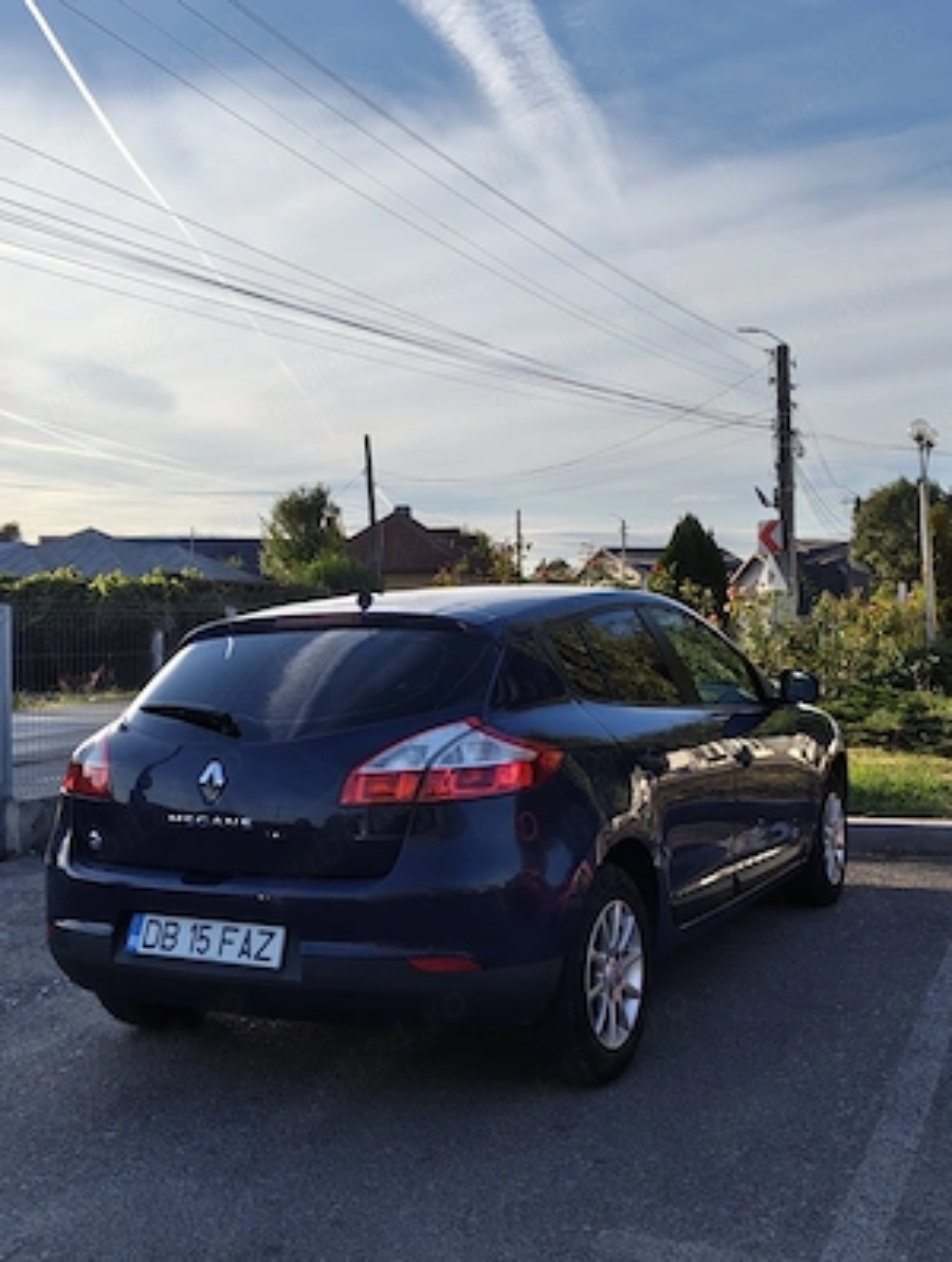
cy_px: 631
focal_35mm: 39
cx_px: 476
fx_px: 1426
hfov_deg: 36.9
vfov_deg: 47.8
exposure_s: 1/1073
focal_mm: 5.56
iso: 50
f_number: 1.88
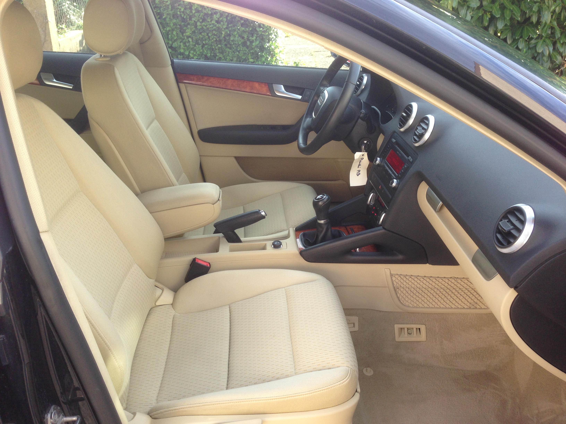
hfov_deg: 55.4
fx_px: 540
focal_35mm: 33
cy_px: 212
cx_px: 283
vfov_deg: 42.9
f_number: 2.4
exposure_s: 1/165
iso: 50
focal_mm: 4.12
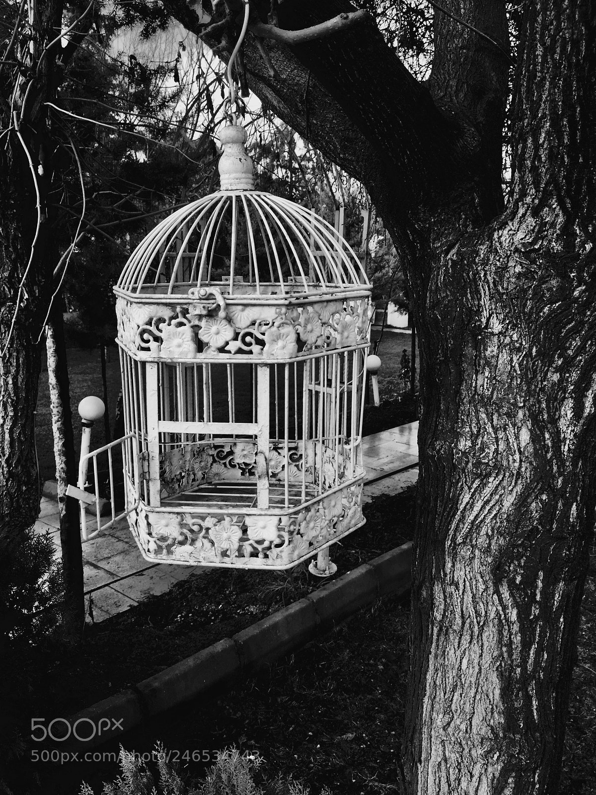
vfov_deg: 61.7
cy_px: 398
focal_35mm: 29
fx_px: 666
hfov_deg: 48.2
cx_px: 298
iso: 32
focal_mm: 4.15
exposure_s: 1/549
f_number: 2.2
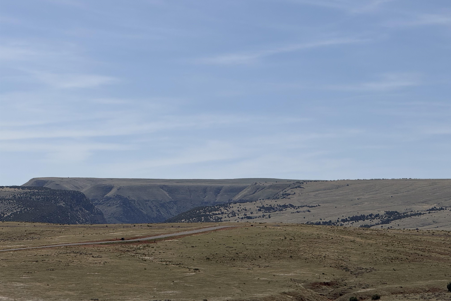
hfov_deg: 16.4
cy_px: 135
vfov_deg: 11.0
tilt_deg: +4.8
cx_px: 226
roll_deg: -1.7
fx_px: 1566
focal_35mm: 125
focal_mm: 15.66
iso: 40
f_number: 2.8
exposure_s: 1/3509
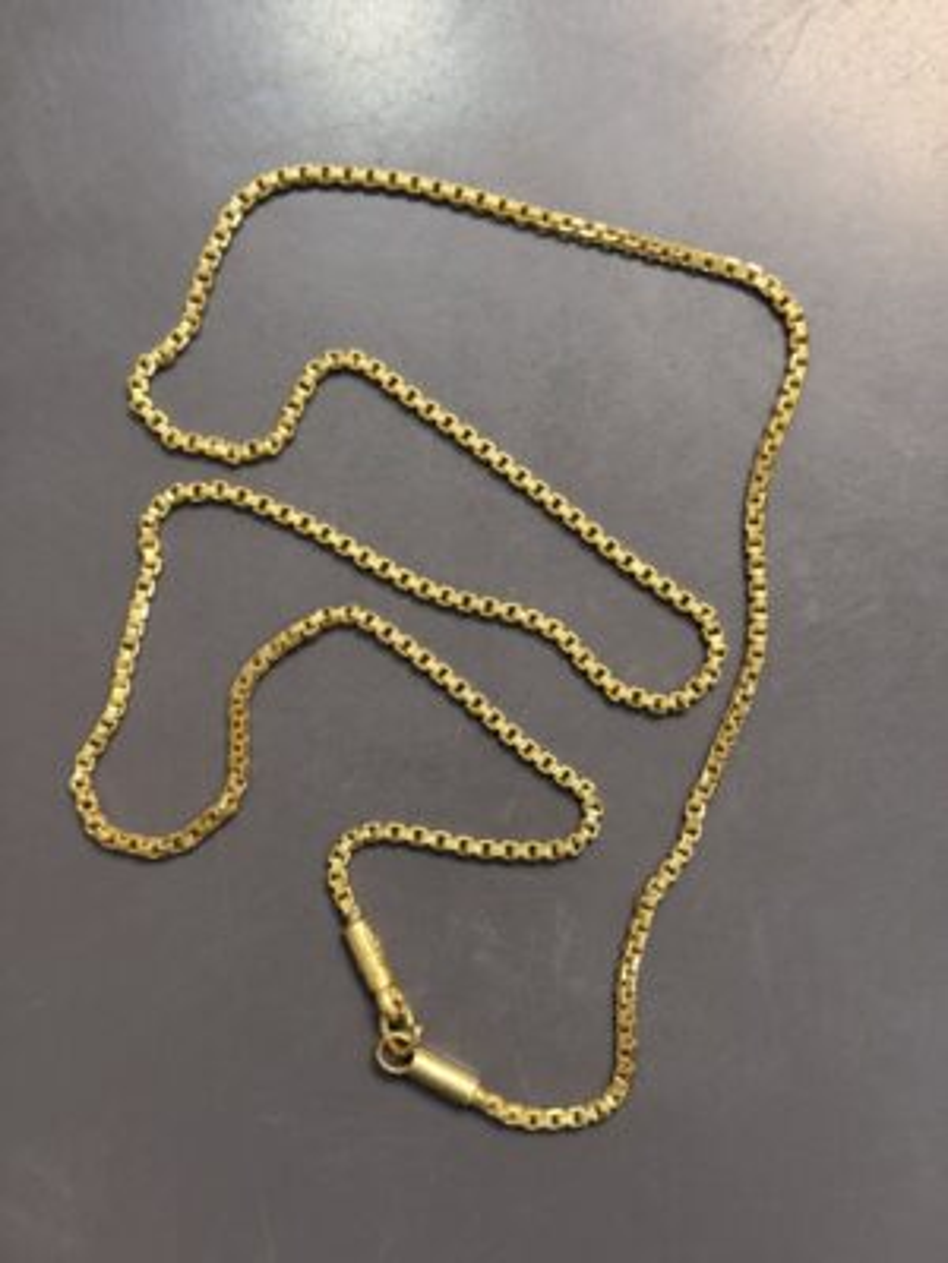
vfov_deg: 39.7
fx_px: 1753
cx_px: 474
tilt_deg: -85.4
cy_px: 632
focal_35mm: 48
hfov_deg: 30.3
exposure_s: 1/50
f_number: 1.78
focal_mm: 6.76
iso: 80
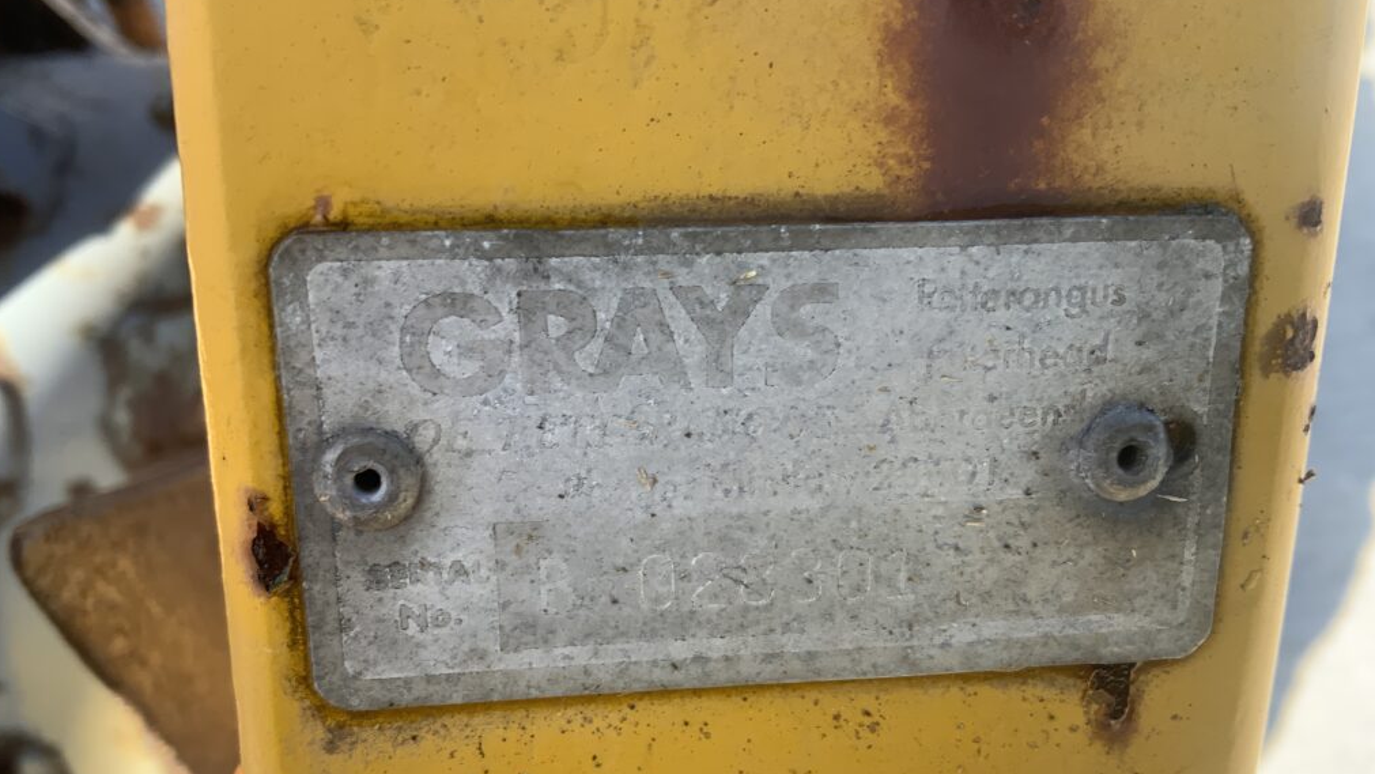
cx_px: 680
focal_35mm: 32
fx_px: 1167
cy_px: 460
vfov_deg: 36.6
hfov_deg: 61.0
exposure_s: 1/153
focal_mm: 3
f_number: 1.8
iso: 16
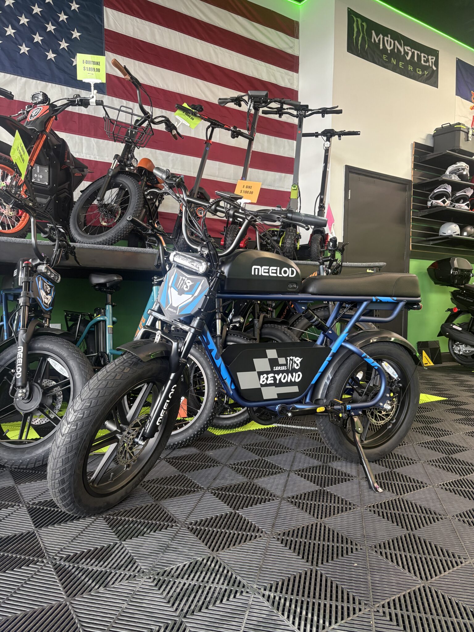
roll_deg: -0.6
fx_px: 475
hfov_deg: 53.1
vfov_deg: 67.3
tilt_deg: -1.7
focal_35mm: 26
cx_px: 237
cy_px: 316
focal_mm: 5.96
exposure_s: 1/60
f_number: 1.6
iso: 160
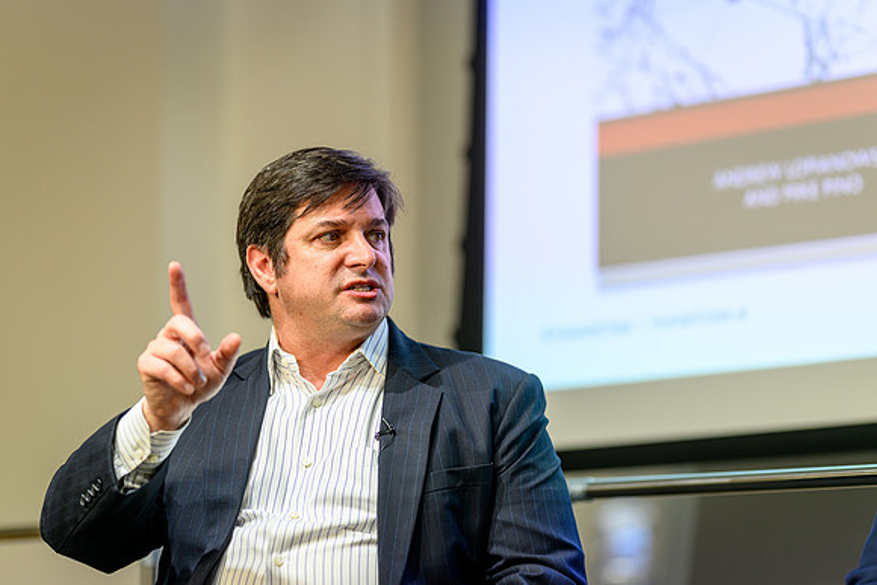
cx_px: 438
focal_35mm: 138
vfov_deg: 9.9
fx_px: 3368
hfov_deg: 14.8
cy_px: 292
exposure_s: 1/200
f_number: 1.8
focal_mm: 135
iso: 220
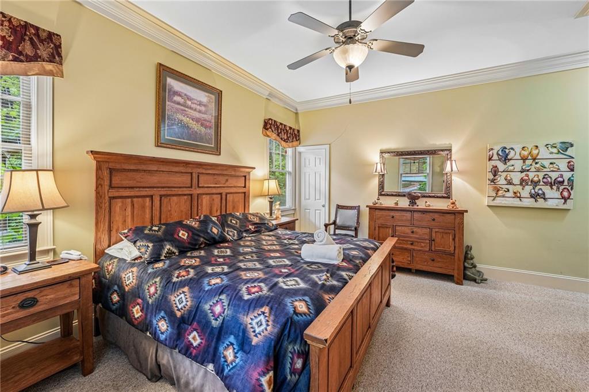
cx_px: 294
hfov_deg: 104.3
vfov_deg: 81.1
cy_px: 196
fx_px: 229
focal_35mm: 14
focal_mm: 14
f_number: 8
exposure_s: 1/3.33
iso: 320
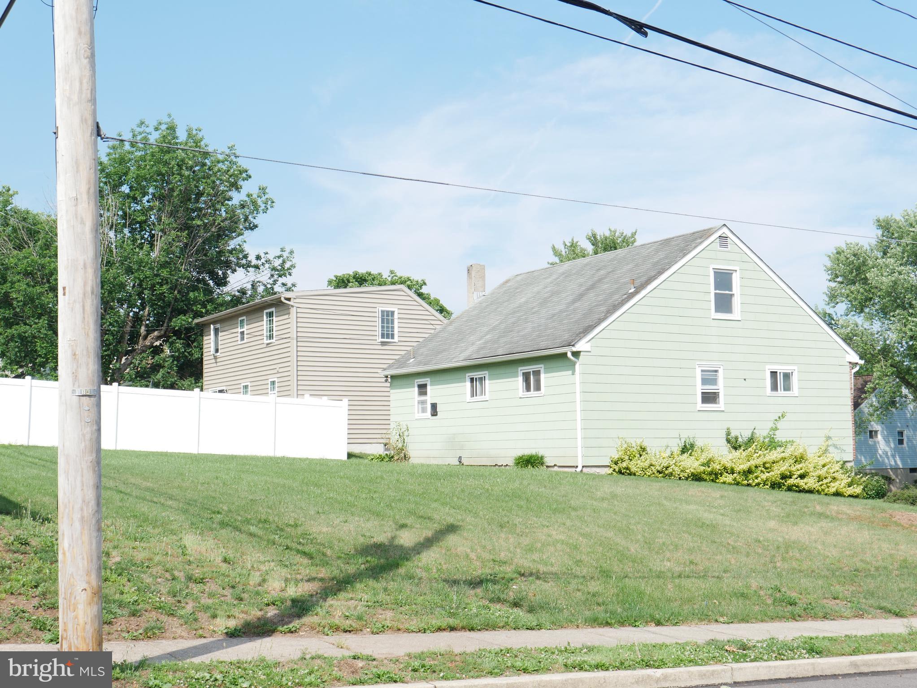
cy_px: 344
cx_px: 458
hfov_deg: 42.9
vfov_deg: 32.9
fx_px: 1166
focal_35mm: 44
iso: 200
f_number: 8
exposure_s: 1/250
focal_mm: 22
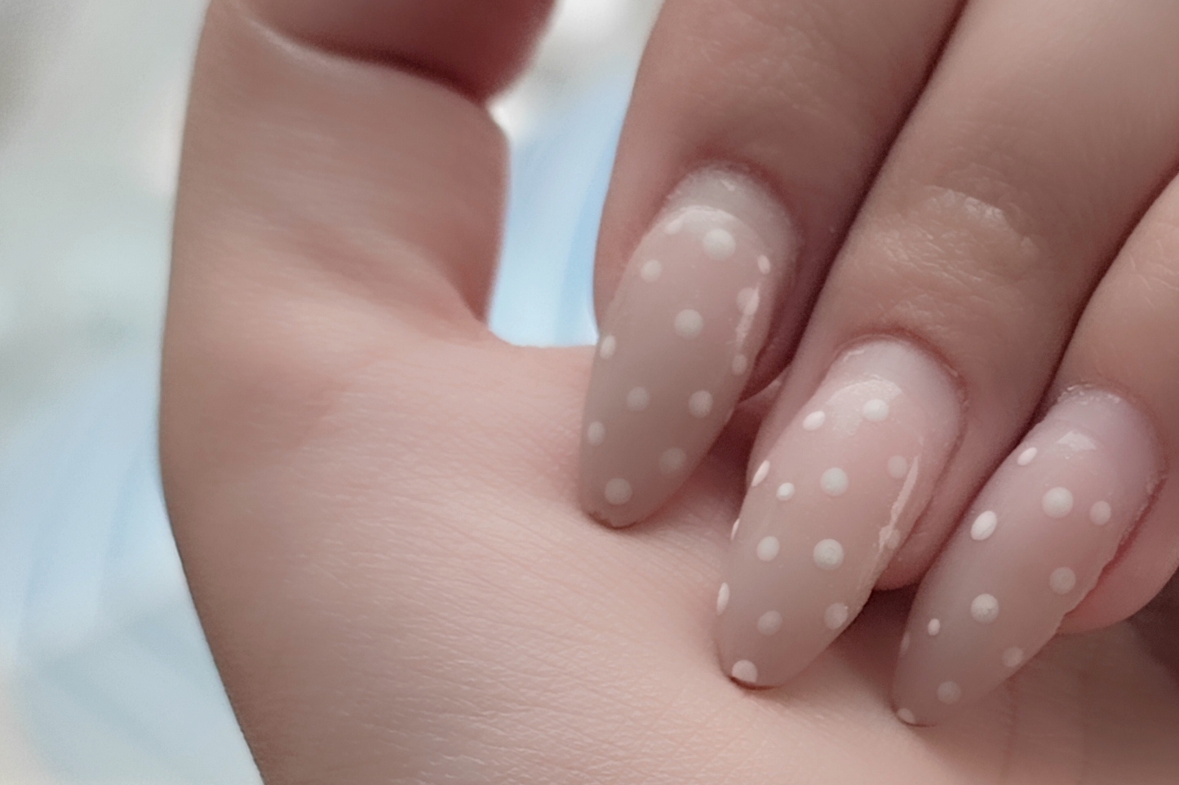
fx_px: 2358
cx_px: 929
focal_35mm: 72
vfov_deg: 18.0
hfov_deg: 27.6
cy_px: 938
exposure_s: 1/100
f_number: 1.75
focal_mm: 5.96
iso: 214
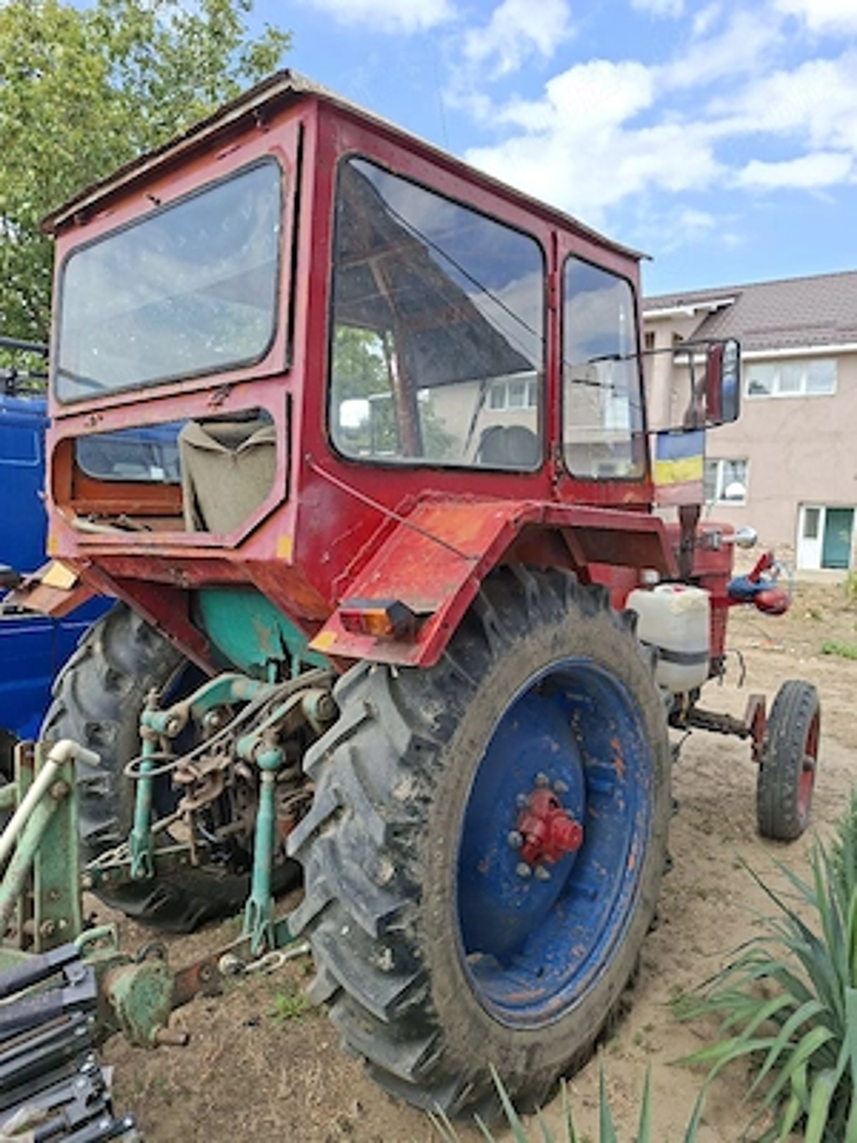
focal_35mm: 23
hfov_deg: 58.9
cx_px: 428
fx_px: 759
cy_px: 572
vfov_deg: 73.9
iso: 50
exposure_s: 1/1111
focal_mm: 5.54
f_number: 1.8
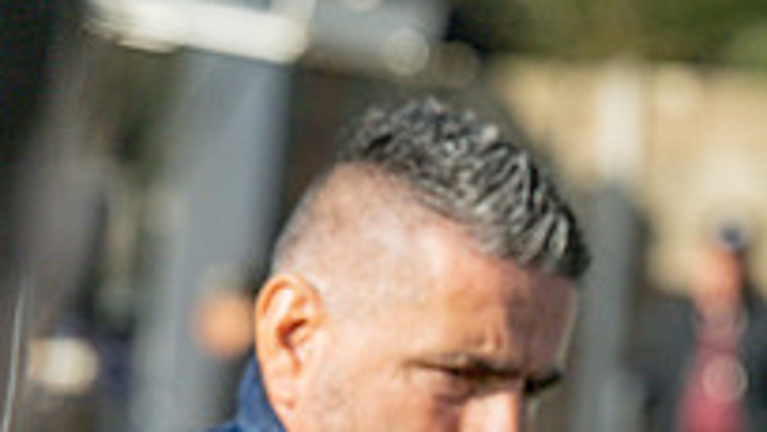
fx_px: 9788
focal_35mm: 481
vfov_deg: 2.5
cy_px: 650
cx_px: 808
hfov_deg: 4.5
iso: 400
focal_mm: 105
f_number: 4
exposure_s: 1/4000
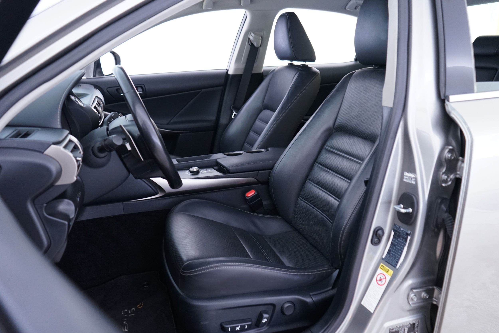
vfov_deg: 46.4
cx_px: 250
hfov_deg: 65.5
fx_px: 388
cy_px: 166
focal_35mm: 28
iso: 2000
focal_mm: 28
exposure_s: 1/15
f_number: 4
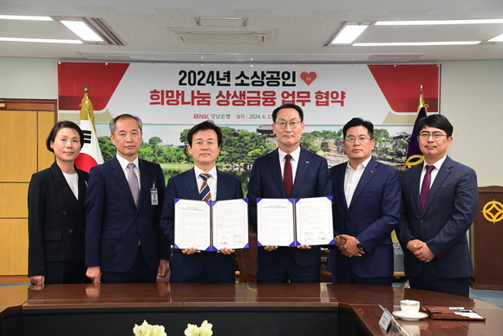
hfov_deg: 30.5
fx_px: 922
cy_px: 168
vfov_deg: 20.6
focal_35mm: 66
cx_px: 252
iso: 5000
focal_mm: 66
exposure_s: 1/250
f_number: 6.3
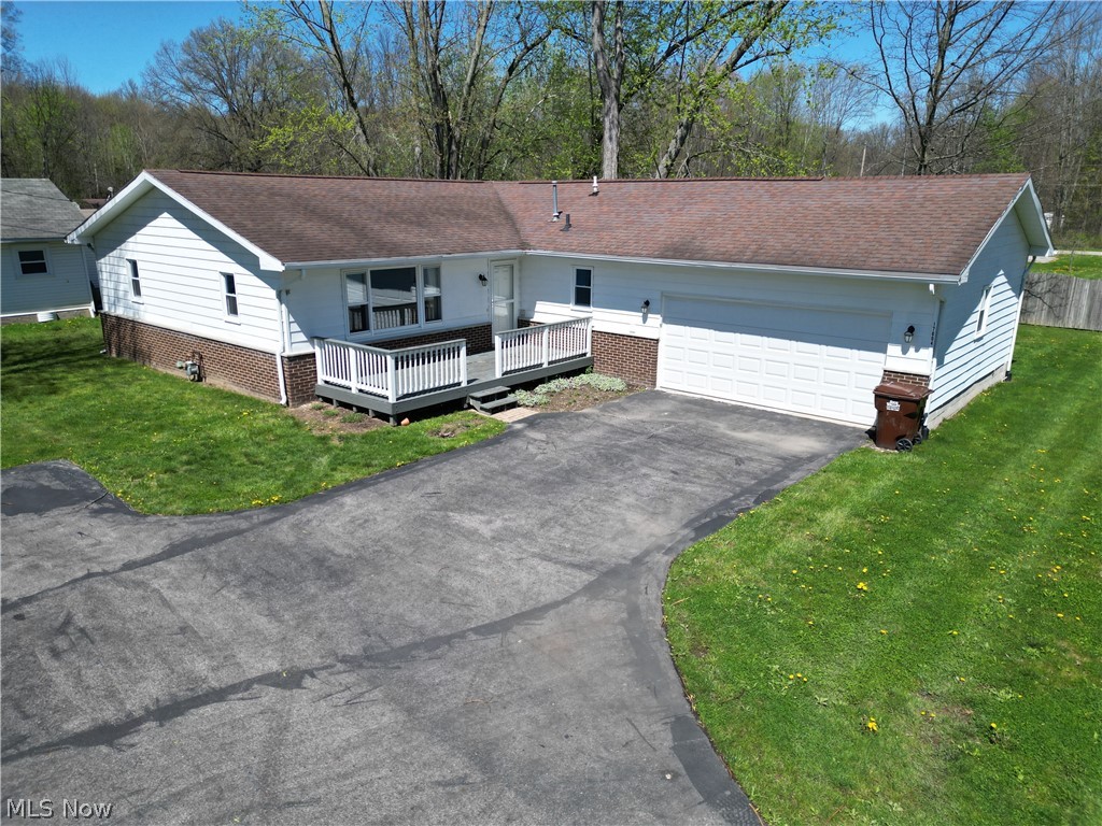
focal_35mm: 24
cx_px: 551
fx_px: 764
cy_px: 413
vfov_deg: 56.8
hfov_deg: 71.6
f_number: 1.7
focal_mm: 6.72
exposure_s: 1/3000
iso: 130
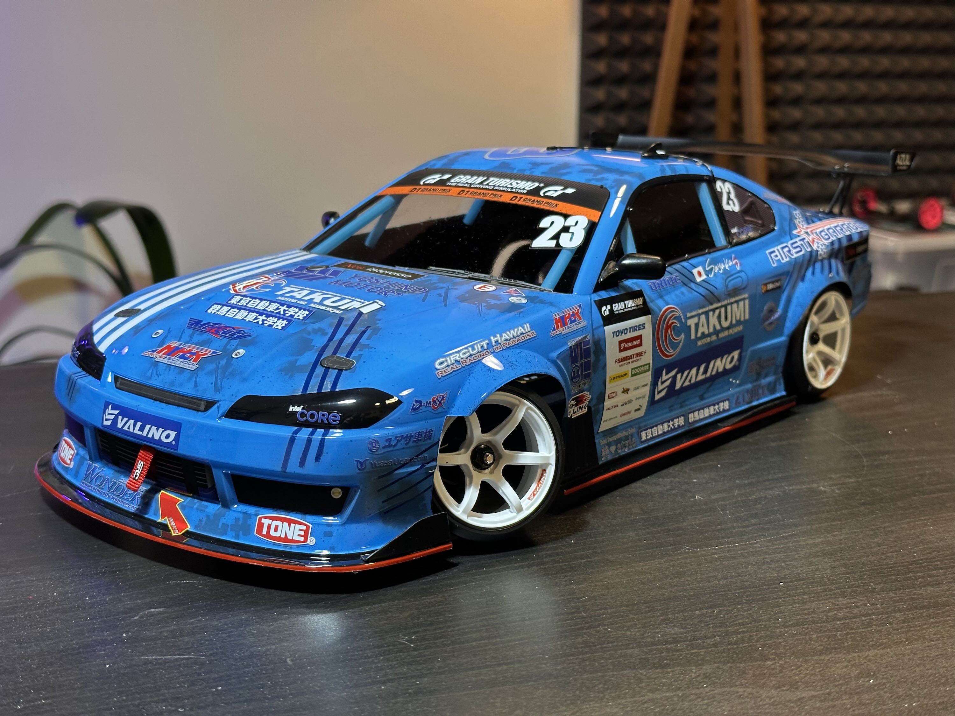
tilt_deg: -14.7
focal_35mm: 48
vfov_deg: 30.3
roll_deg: -1.0
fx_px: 1324
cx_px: 478
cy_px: 358
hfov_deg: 39.7
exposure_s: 1/50
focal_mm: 6.86
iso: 160
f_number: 1.78
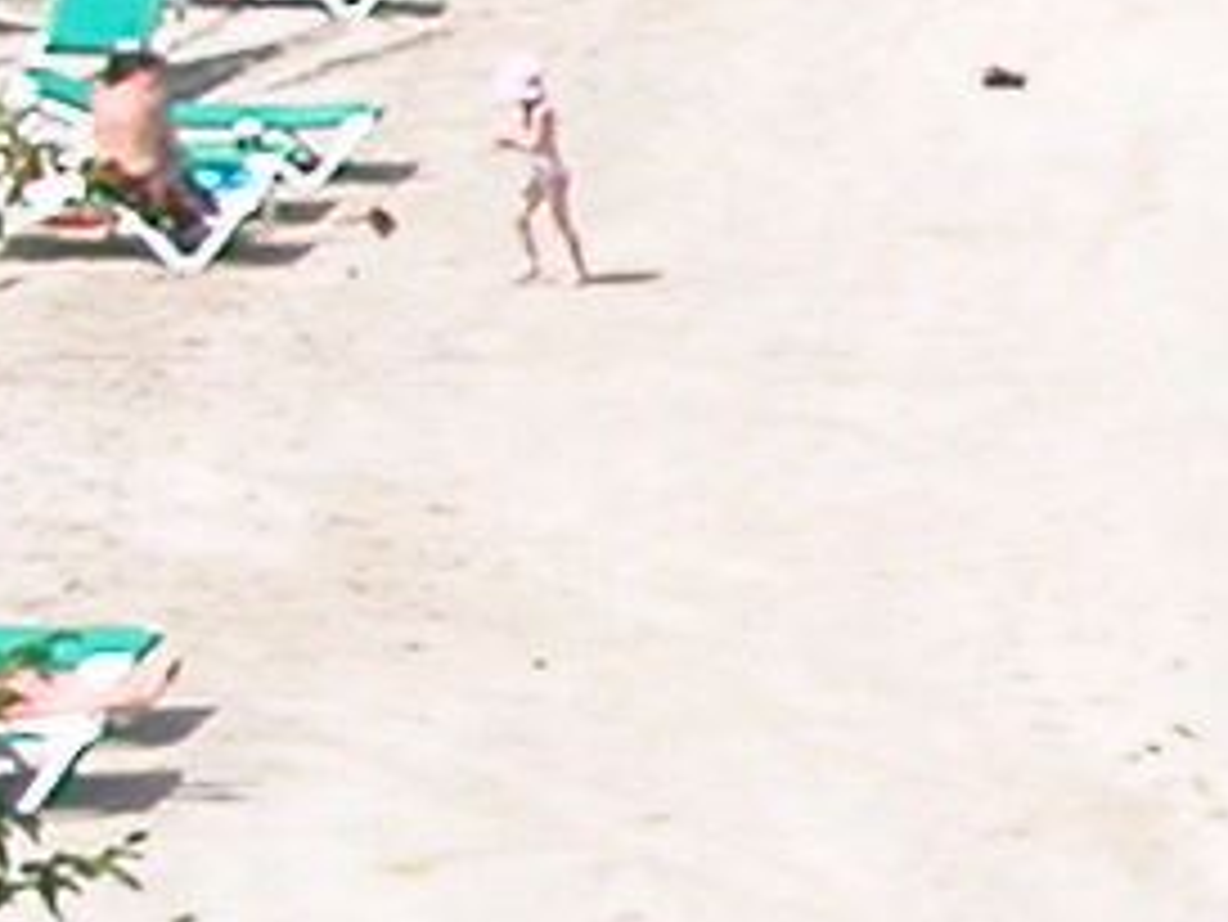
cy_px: 567
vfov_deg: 6.9
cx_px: 3045
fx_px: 7701
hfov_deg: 8.3
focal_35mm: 217
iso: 100
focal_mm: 5.6
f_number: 2.7
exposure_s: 1/1374
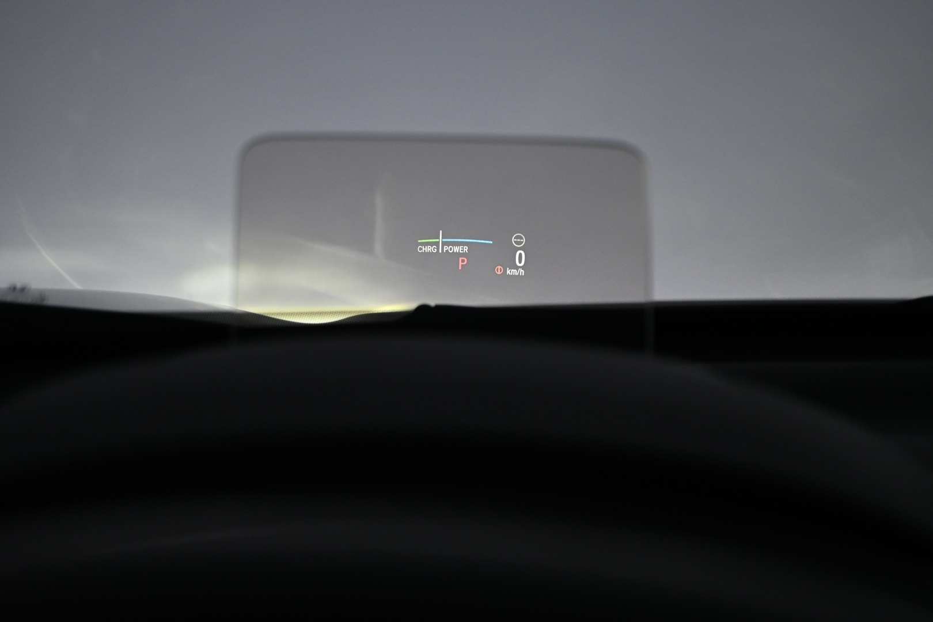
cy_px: 311
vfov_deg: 30.8
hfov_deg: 45.0
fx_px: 1127
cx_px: 466
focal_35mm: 44
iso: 640
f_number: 4.8
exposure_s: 1/125
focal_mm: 29
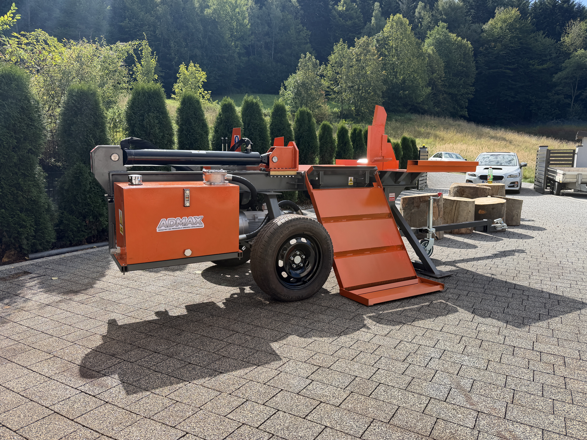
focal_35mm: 24
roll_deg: +0.0
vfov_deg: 56.8
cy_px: 220
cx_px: 294
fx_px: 407
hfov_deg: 71.6
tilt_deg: -7.8
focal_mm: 6.76
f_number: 1.78
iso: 80
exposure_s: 1/2370
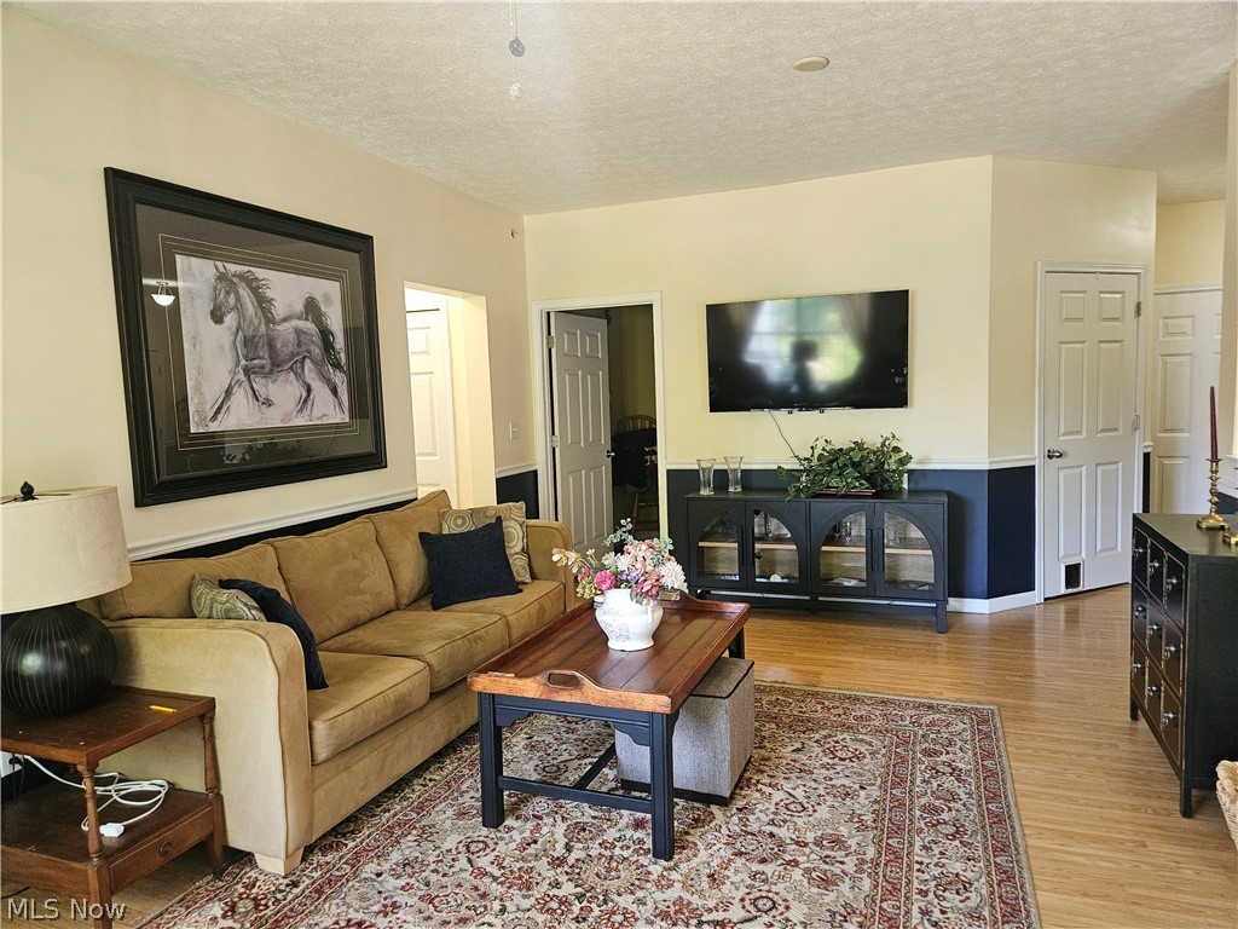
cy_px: 464
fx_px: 823
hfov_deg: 73.9
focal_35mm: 23
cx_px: 619
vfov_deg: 58.9
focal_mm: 5.4
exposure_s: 1/120
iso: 800
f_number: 1.8
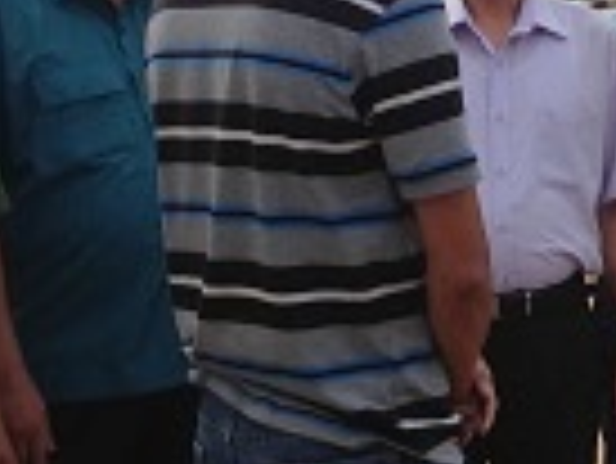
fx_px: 2102
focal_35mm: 118
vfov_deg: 12.5
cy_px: 86
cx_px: 661
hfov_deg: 16.2
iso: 50
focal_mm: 4.12
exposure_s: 1/704
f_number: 2.4
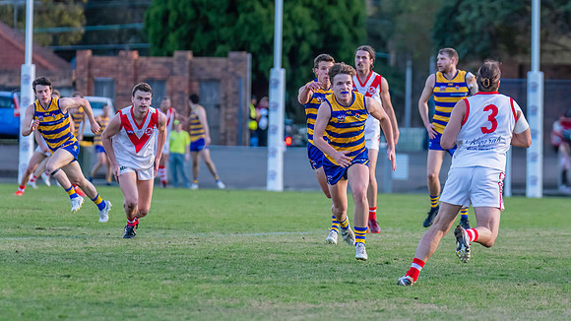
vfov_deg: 3.3
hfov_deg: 5.8
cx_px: 383
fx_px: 5636
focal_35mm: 372
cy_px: 135
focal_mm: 240
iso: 2000
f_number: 4
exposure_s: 1/1600
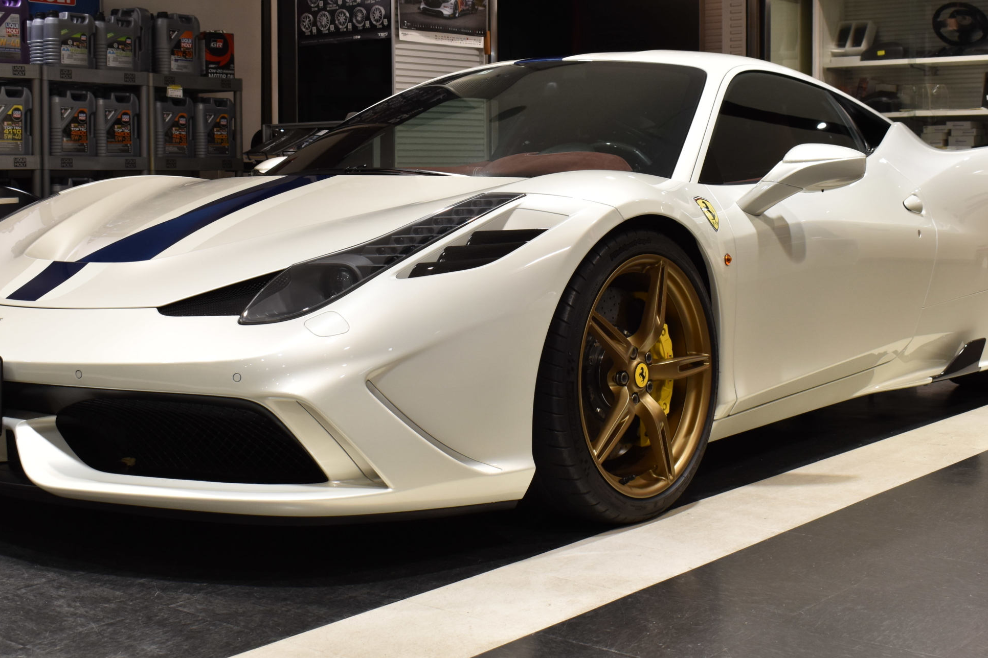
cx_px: 456
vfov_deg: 25.1
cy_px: 252
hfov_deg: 37.1
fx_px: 1473
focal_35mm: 54
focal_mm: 27
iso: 450
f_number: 8
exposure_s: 1/40
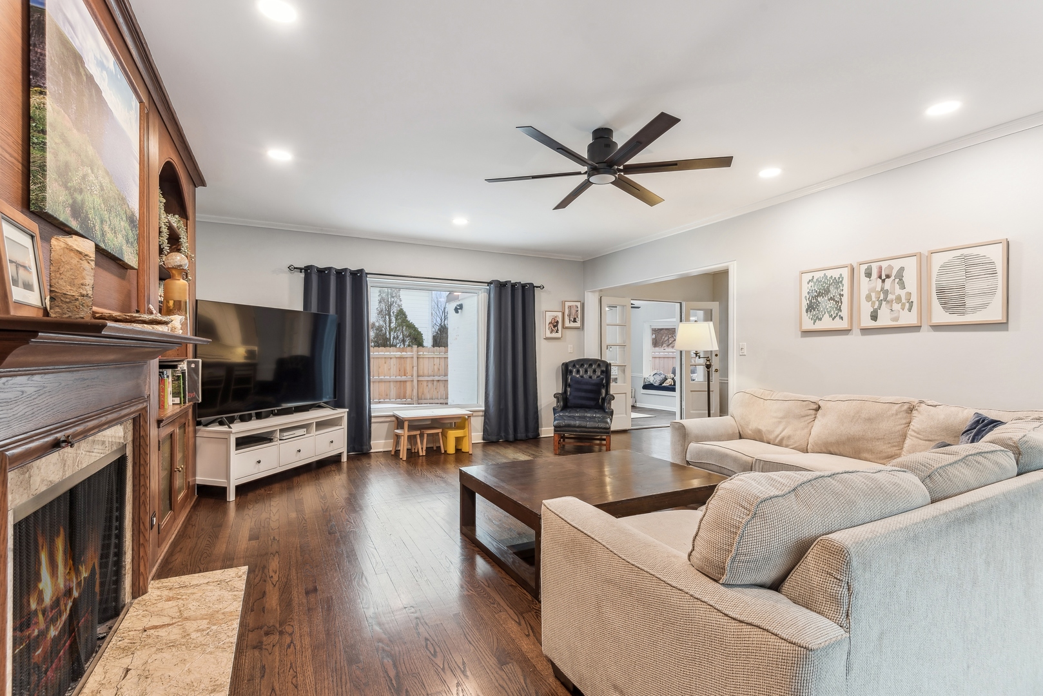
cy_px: 348
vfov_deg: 73.8
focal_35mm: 16
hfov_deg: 96.7
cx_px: 522
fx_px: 464
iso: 200
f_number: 9
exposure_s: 1/4
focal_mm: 16
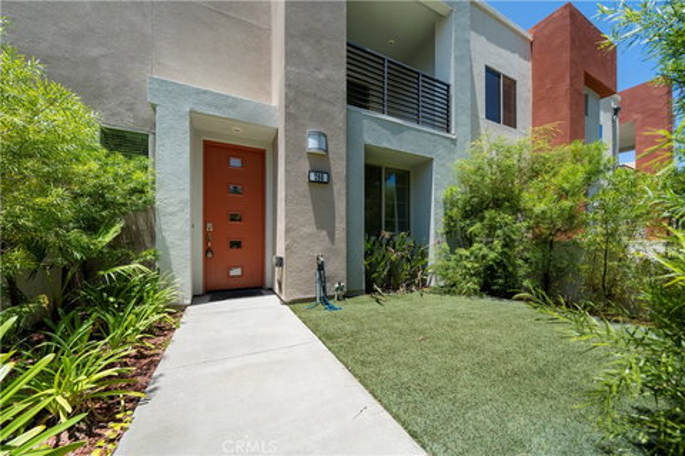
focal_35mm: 12
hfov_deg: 112.6
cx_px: 342
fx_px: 228
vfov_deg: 90.0
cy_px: 228
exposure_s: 1/400
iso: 100
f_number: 4
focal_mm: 12
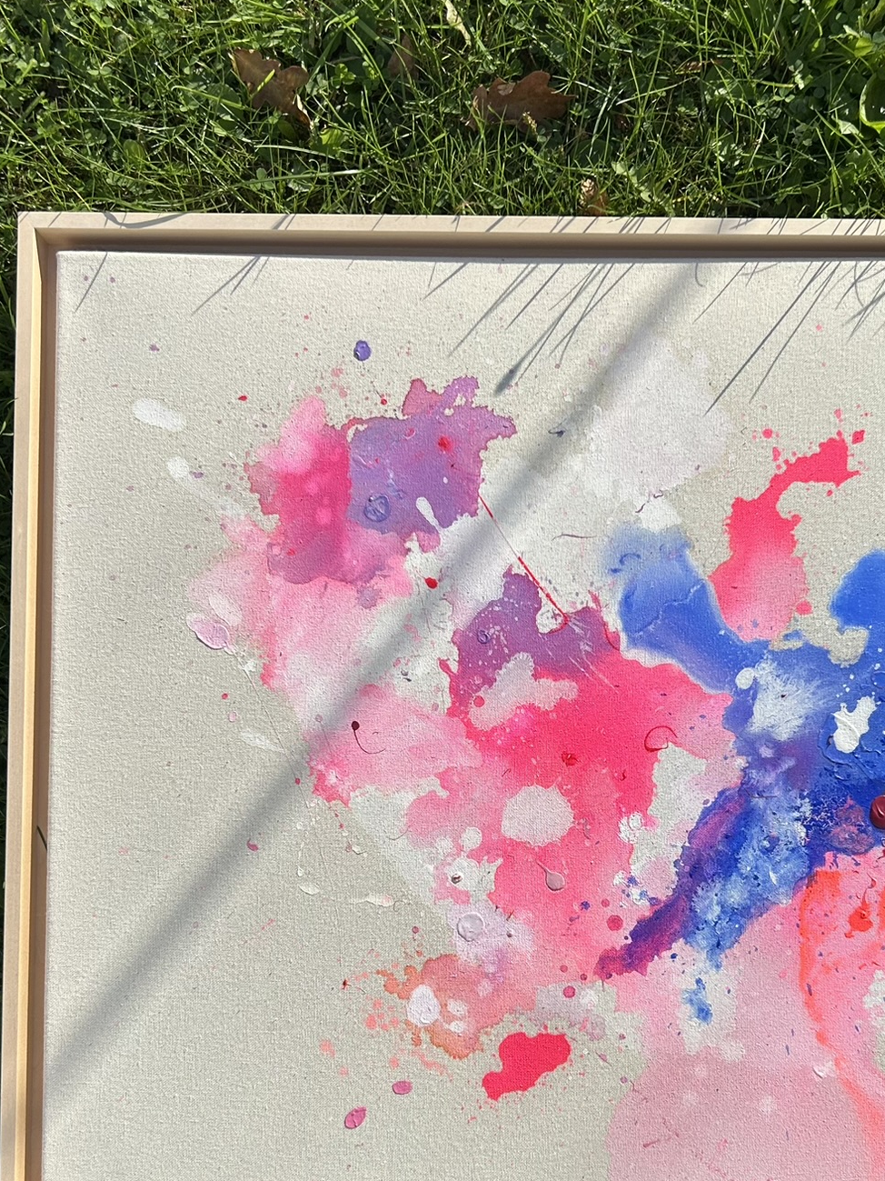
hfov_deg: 35.0
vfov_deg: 45.4
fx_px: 1398
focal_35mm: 41
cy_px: 730
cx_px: 526
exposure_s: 1/5319
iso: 50
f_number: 1.5
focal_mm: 5.7
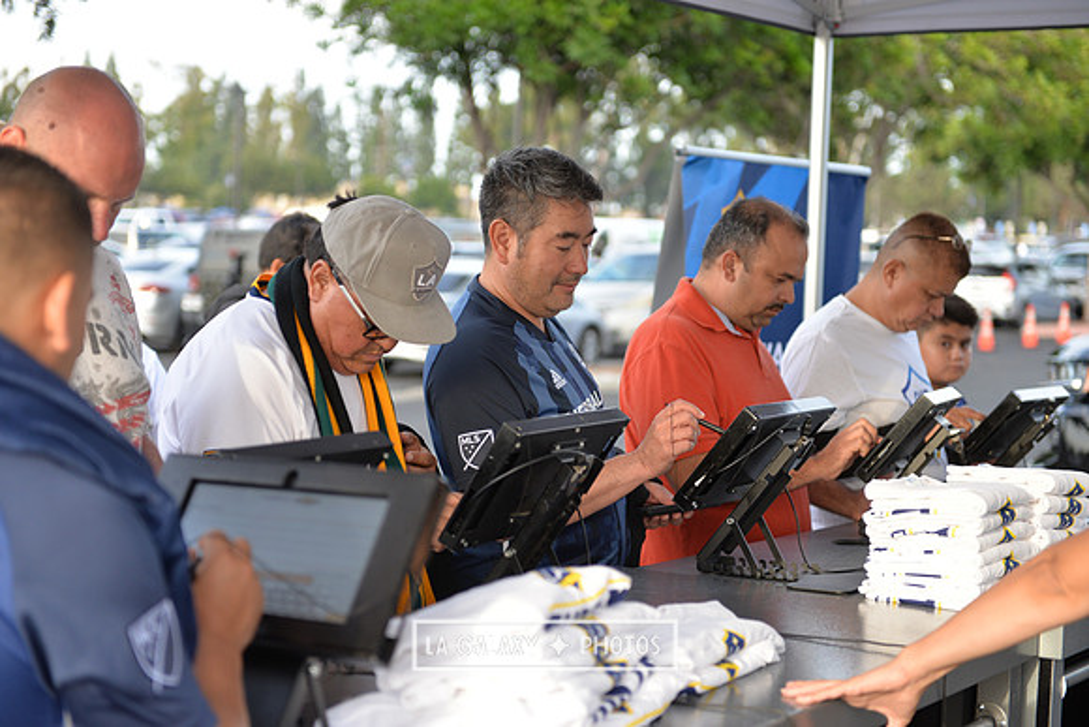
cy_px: 364
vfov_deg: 19.5
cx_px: 544
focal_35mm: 70
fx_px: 2118
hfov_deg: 28.8
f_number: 2.8
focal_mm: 70
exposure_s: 1/640
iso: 560
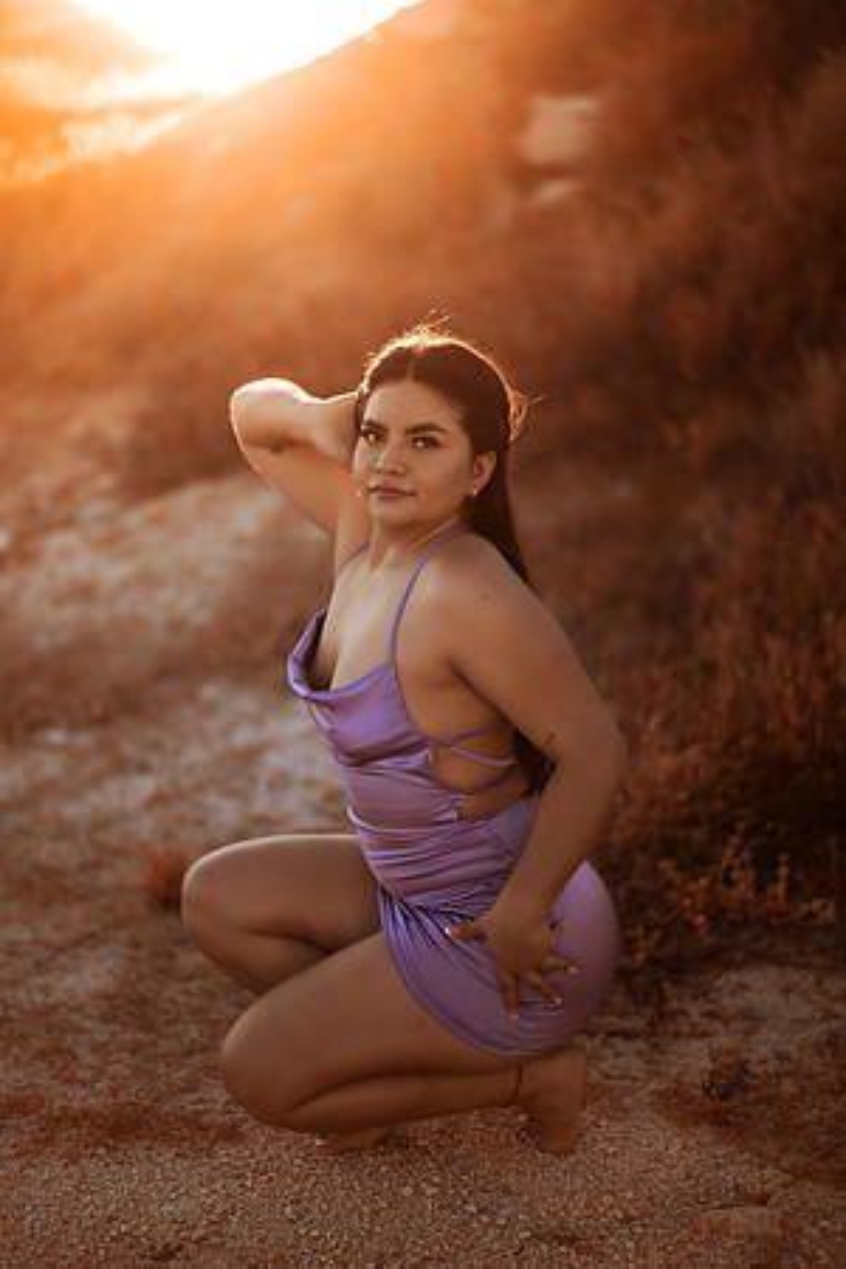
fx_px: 2044
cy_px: 634
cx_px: 423
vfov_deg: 34.5
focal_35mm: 58
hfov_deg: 23.4
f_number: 1.4
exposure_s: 1/2500
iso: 80
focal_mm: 58
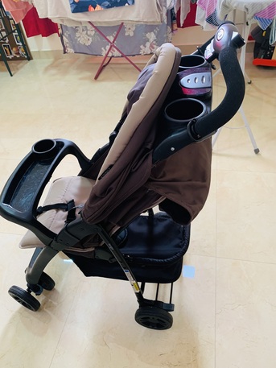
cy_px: 184
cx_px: 138
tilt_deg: -42.6
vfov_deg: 67.3
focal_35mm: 26
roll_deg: +7.5
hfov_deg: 53.1
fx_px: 276
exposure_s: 1/60
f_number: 1.8
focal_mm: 4.25
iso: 200
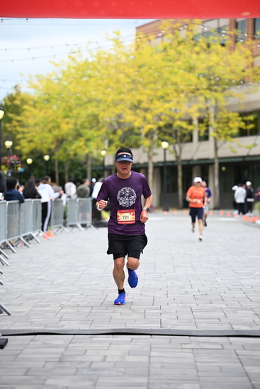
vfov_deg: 18.6
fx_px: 1191
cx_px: 130
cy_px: 194
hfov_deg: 12.5
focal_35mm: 110
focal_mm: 110
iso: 640
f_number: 2.8
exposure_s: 1/2000
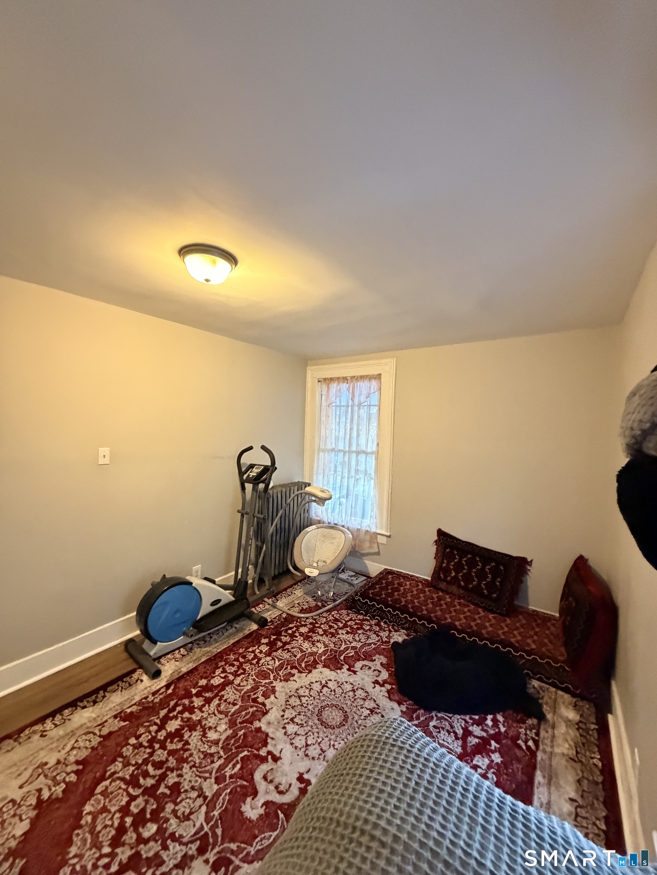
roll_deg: -1.4
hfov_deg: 85.7
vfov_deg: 102.1
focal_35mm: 14
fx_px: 354
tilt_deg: +1.0
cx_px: 328
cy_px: 438
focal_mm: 2.22
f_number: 2.2
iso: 800
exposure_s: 1/60
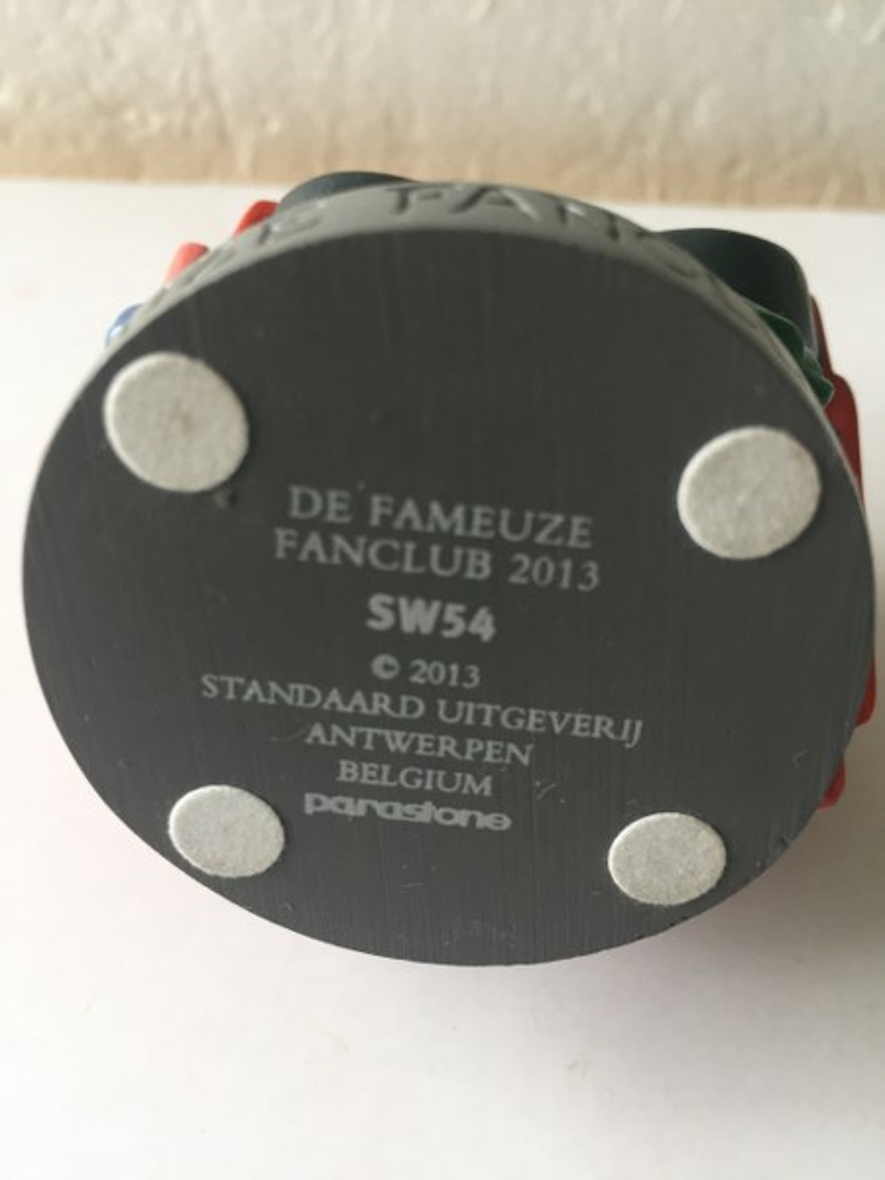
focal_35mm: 29
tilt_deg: -51.8
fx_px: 989
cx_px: 442
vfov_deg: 61.7
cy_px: 590
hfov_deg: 48.2
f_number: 2.2
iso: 125
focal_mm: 4.15
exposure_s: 1/33
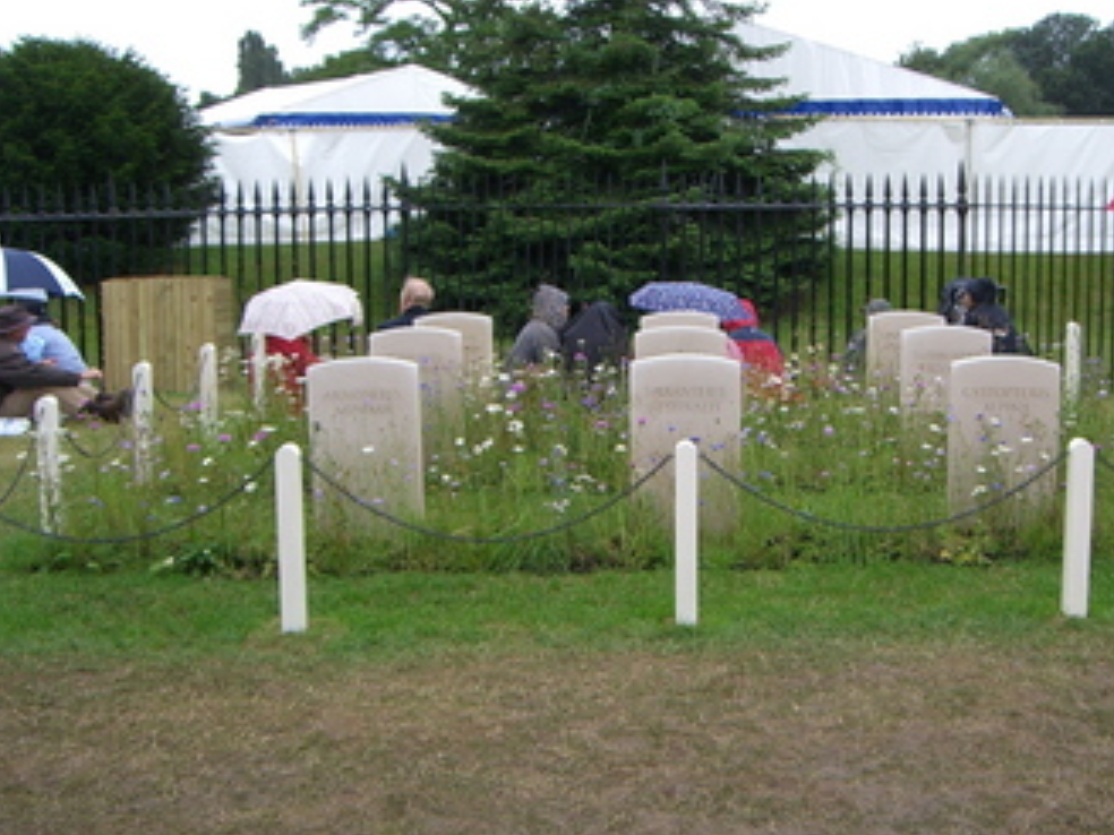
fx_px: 1641
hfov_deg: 37.3
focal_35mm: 51
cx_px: 696
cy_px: 428
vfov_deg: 28.6
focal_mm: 6.2
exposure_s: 1/250
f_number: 4.3
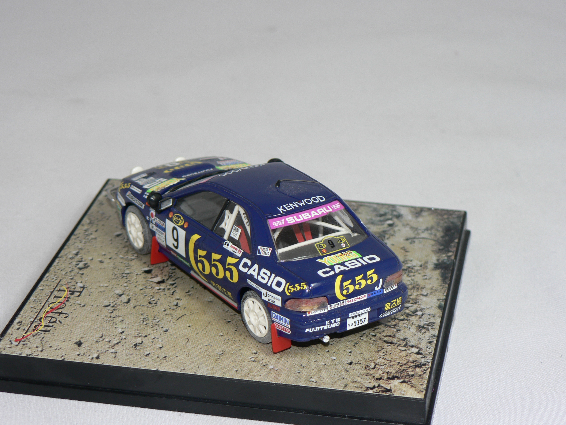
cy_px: 212
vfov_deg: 14.0
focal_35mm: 106
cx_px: 283
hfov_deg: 18.5
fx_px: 1733
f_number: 3.2
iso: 80
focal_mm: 17.7
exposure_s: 1/60
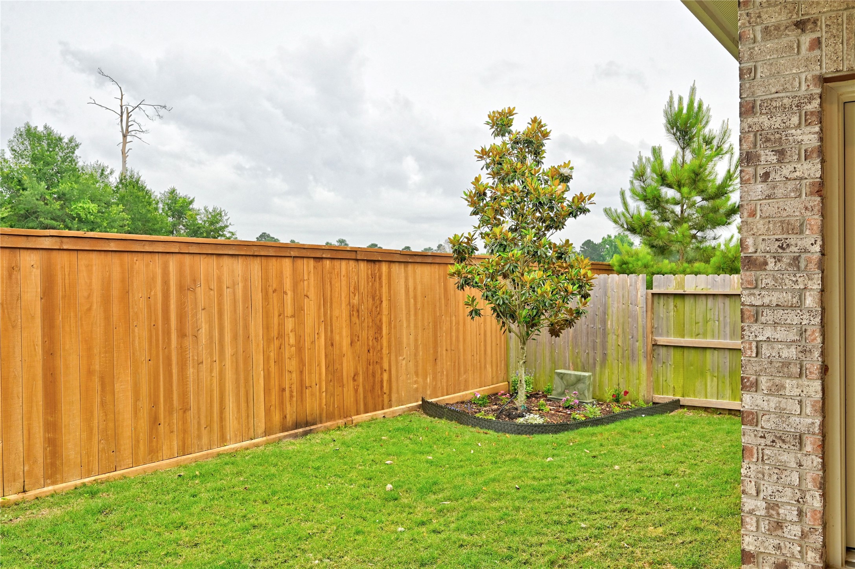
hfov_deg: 62.0
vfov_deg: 43.5
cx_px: 428
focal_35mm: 30
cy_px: 284
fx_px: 712
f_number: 8
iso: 400
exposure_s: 1/250
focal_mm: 30
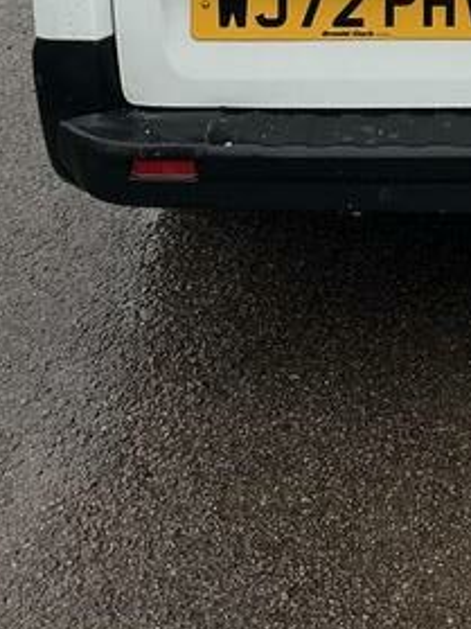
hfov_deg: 18.1
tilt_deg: -8.0
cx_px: 577
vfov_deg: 21.1
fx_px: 1398
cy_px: -331
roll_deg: -0.1
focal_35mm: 77
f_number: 1.78
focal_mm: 6.86
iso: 80
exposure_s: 1/756
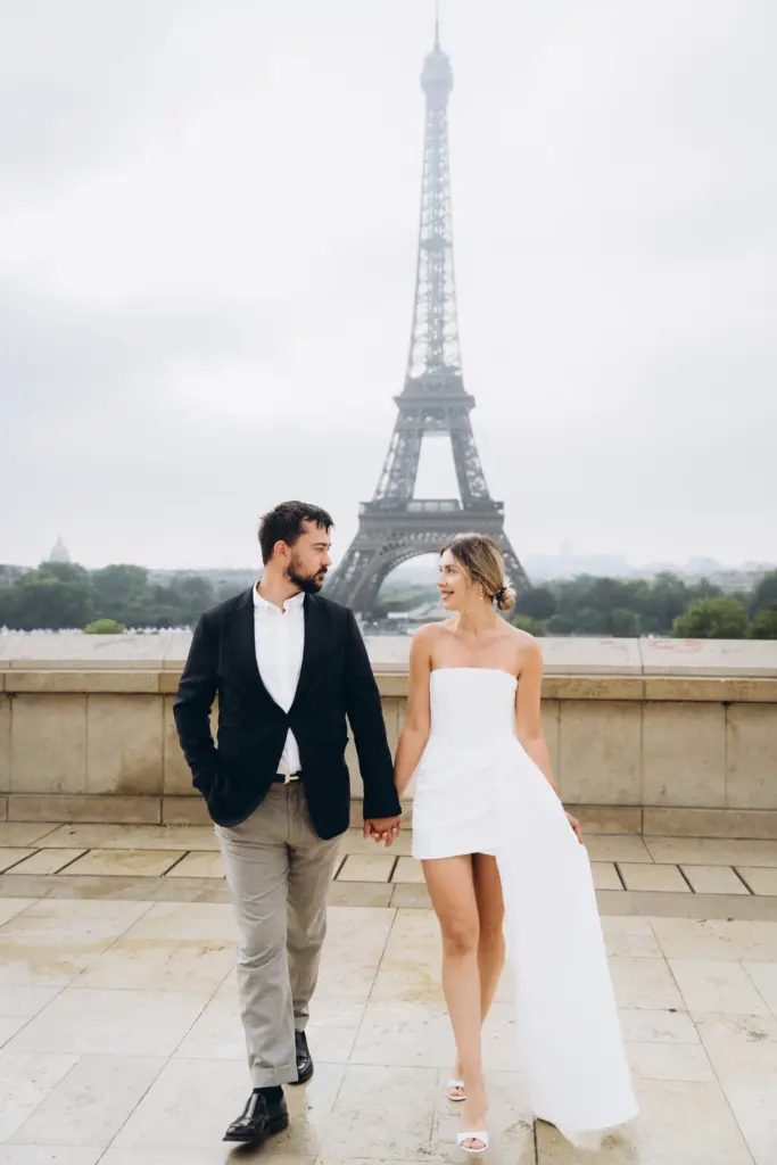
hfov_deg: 37.2
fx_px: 1155
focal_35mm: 36
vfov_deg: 53.5
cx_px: 388
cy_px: 582
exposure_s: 1/200
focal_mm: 35.7
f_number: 2.8
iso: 100
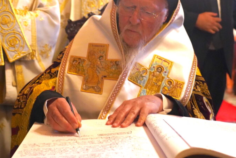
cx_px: 87
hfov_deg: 37.3
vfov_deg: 25.4
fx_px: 347
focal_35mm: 53
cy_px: 54
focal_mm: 35
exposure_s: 1/60
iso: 6400
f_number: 4
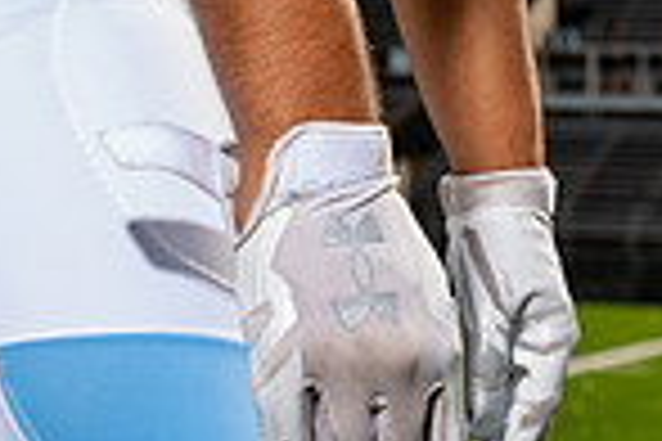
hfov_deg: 12.4
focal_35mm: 165
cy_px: -554
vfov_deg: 7.8
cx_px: 423
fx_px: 3034
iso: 100
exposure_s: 1/250
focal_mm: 54
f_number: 6.3
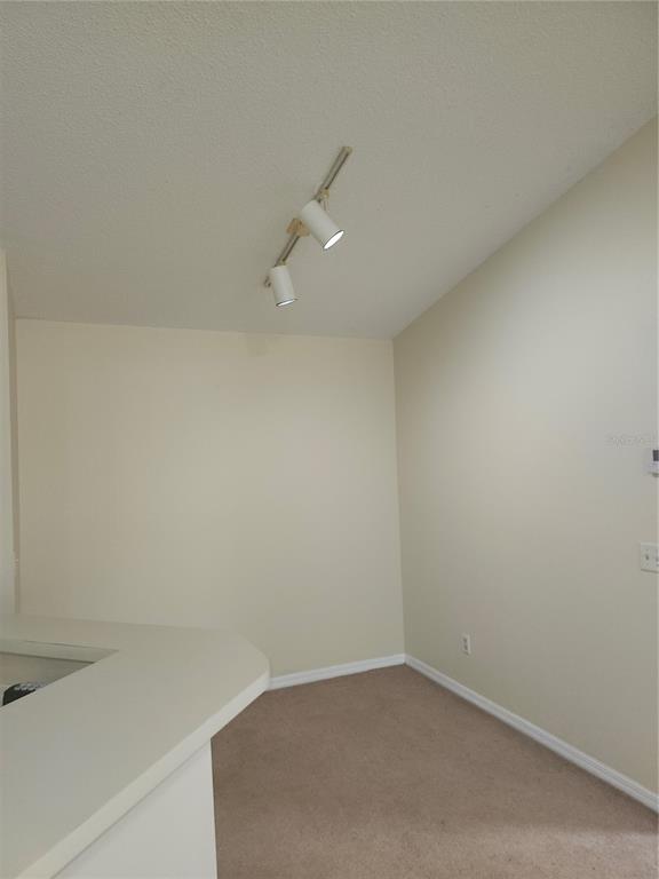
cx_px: 330
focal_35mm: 23
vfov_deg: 73.9
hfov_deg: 58.9
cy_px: 440
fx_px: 584
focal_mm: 5.54
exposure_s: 1/40
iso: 100
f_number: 1.8
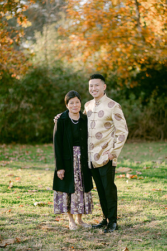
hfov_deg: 16.0
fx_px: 593
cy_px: 126
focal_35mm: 85
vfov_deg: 23.9
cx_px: 84
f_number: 2
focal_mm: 85
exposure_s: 1/500
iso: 200
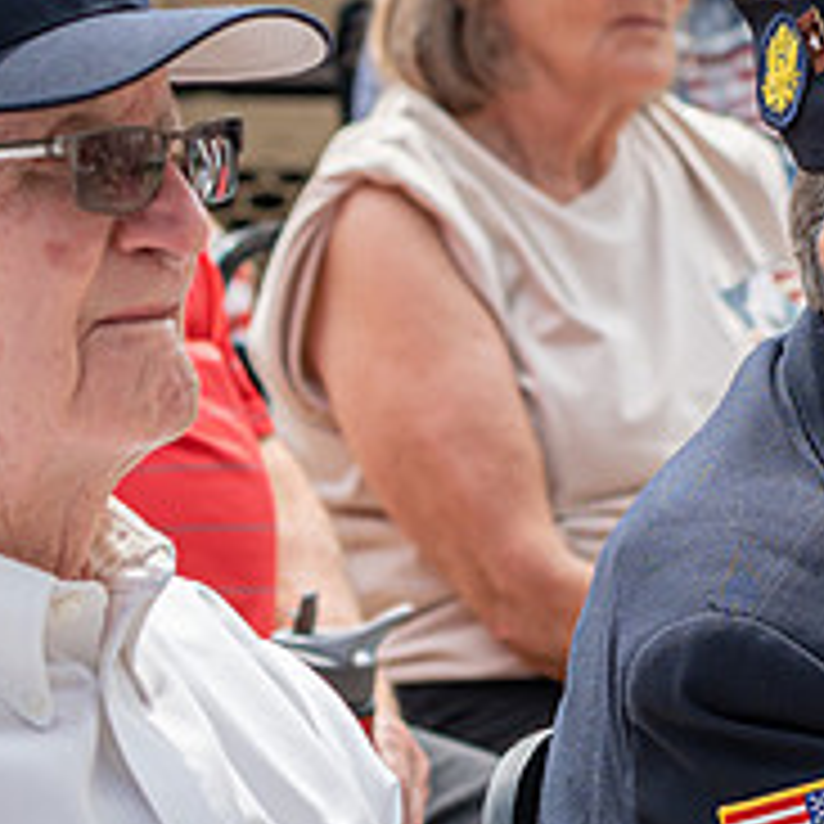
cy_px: 277
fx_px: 11042
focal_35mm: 410
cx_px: 1066
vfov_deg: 4.3
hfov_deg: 4.3
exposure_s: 1/800
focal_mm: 100
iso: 400
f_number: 6.3
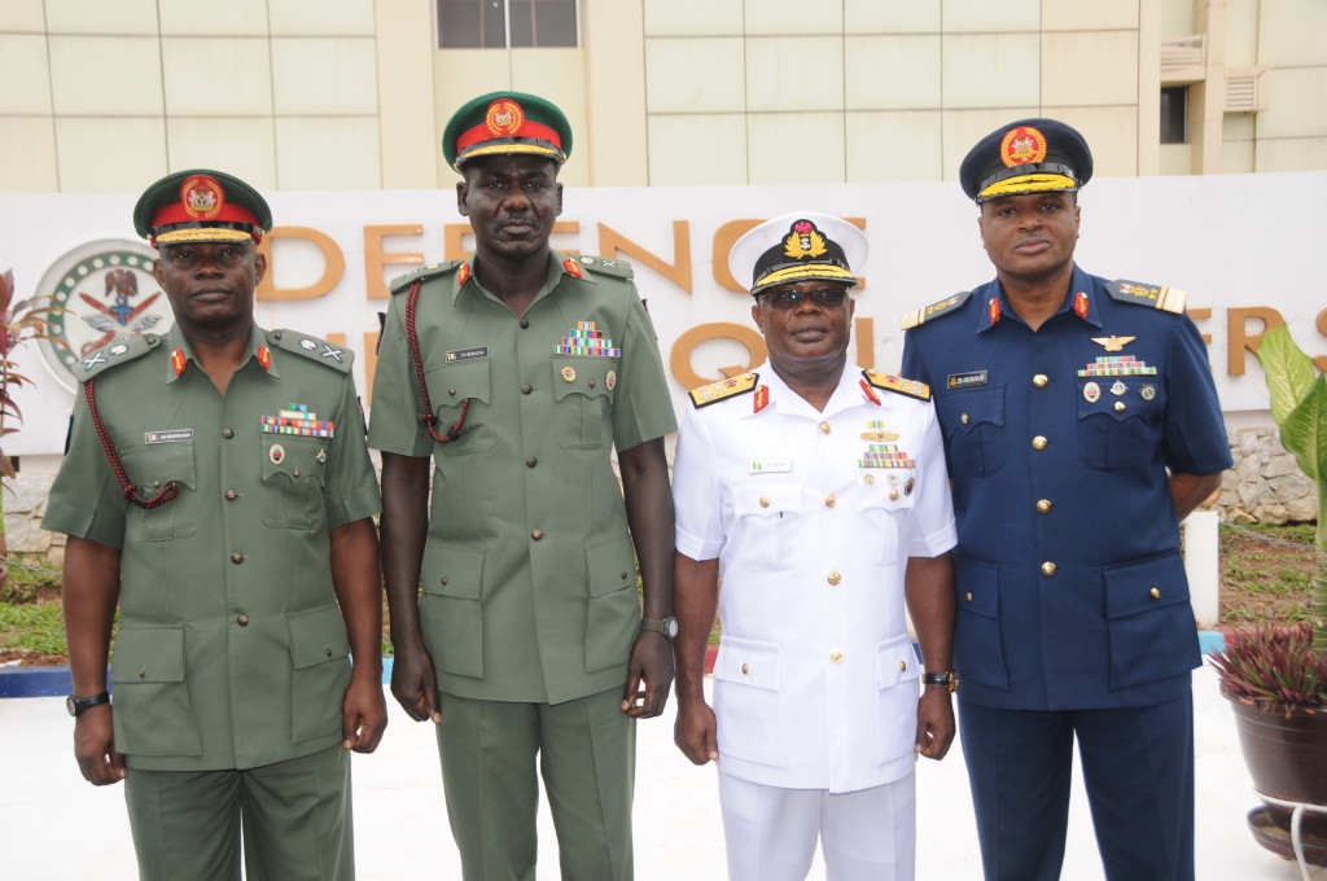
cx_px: 664
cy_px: 440
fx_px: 1491
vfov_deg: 32.9
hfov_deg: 48.0
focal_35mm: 40
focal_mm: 27
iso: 250
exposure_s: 1/250
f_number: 5
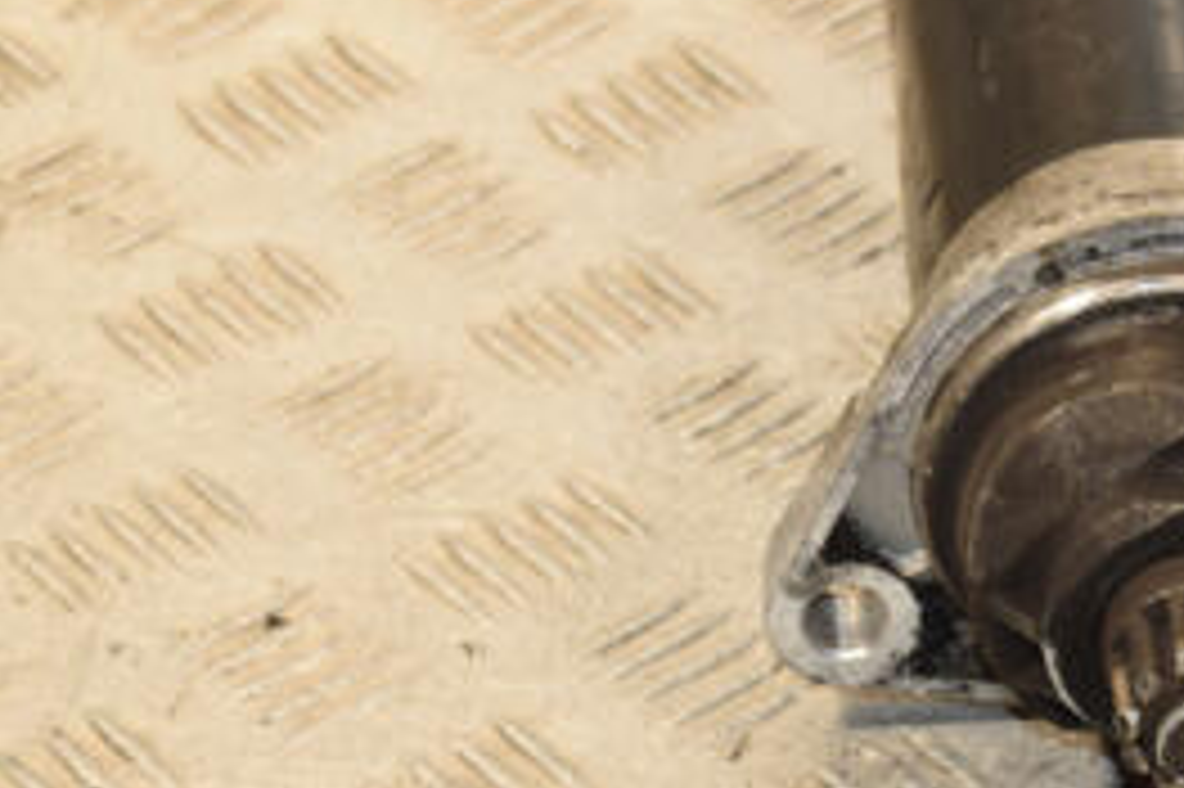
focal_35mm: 178
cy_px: 432
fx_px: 5850
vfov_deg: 7.7
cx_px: 1166
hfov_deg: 11.4
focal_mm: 52
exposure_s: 1/200
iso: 800
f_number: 7.1
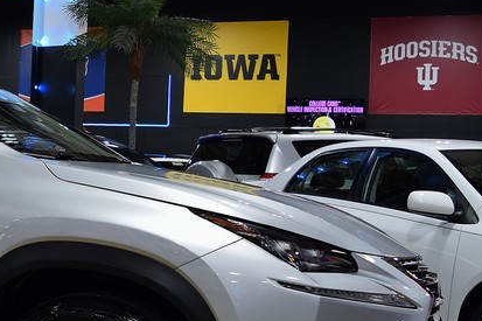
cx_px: -71
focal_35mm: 67
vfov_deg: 20.3
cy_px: 182
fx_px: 897
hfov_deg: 27.1
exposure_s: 1/60
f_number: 4
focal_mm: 18
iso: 450
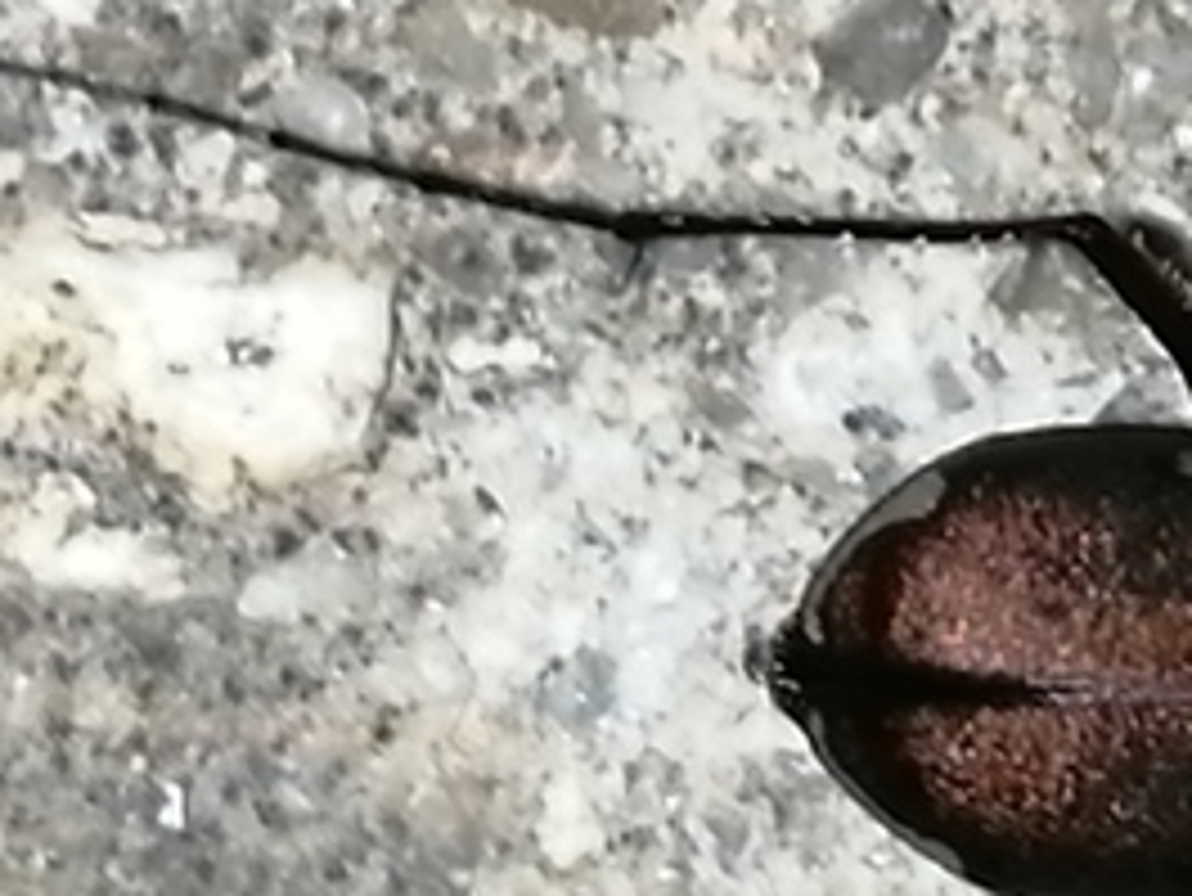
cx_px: 1482
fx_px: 11541
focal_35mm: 335
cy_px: 666
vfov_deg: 4.4
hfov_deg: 5.9
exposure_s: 1/60
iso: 100
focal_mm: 3.46
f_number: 1.8
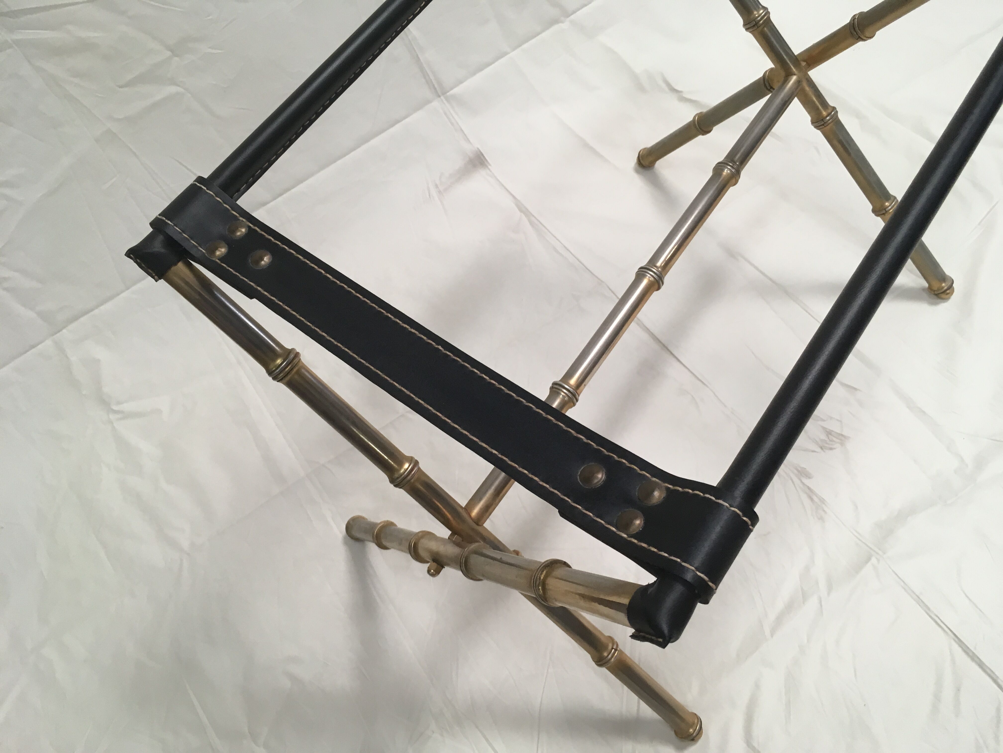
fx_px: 840
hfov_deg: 61.7
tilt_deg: -57.2
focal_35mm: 29
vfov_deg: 48.2
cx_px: 502
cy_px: 376
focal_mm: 4.15
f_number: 2.2
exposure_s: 1/33
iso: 50
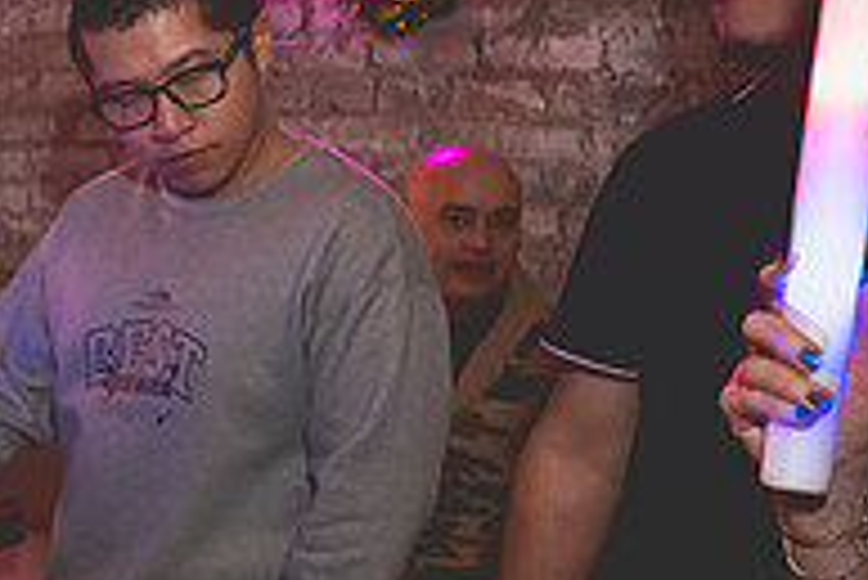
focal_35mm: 78
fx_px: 1882
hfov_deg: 22.9
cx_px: -283
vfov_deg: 17.4
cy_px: 425
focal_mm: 25.5
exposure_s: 1/100
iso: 3200
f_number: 2.8
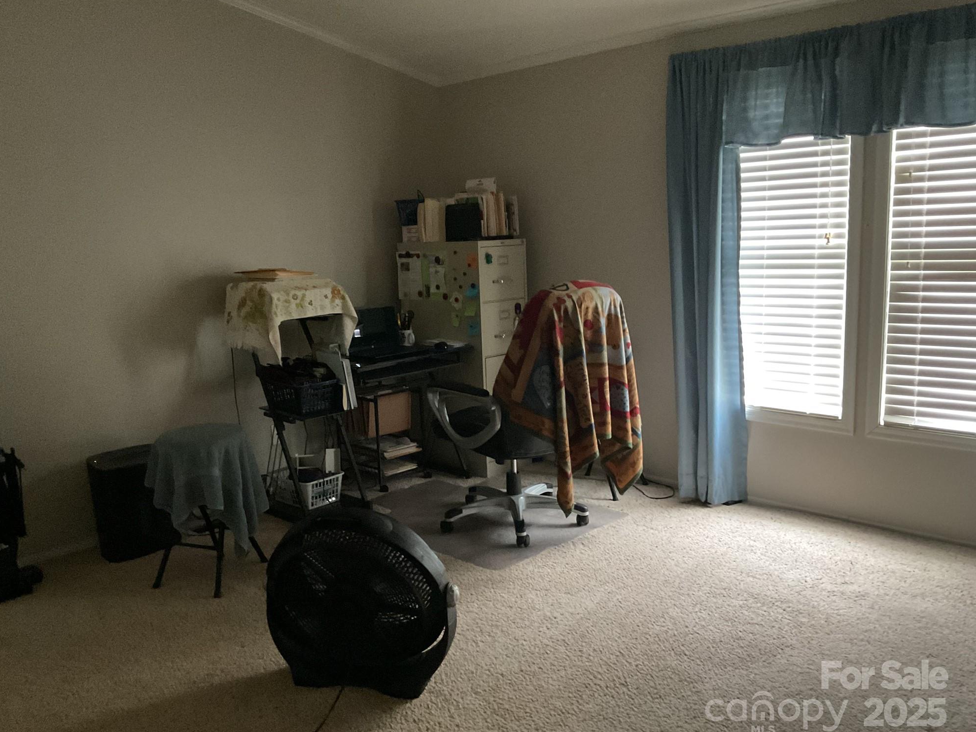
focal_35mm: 30
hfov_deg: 60.0
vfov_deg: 46.8
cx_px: 479
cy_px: 375
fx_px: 846
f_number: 1.8
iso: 500
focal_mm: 3
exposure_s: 1/30
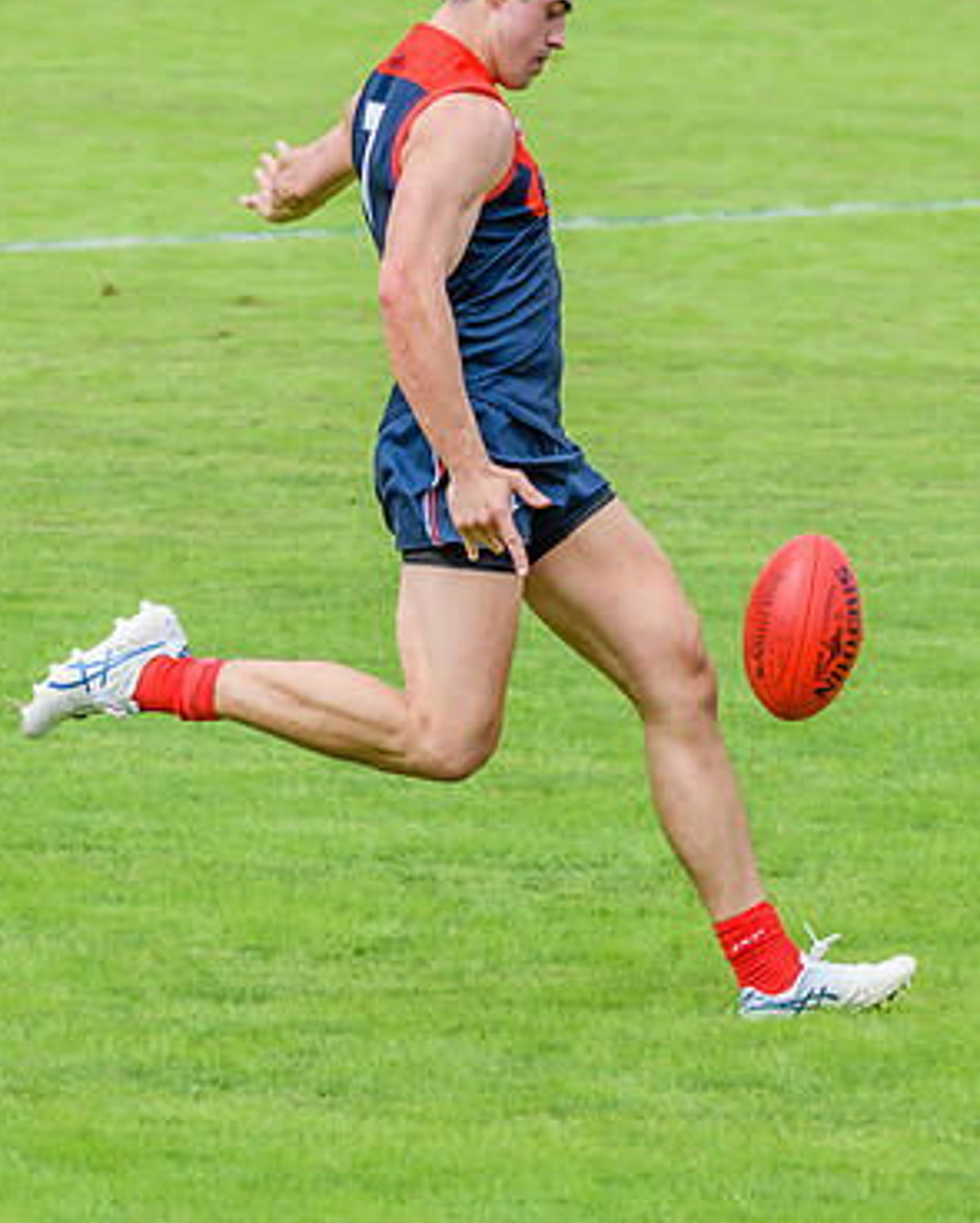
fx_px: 13000
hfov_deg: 4.3
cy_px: 447
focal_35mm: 359
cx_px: 714
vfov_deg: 5.4
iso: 800
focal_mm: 150
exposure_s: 1/1600
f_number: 8
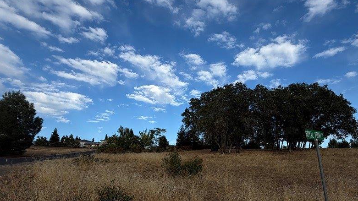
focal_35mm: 20
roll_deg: +2.1
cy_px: 127
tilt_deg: +10.7
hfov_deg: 86.3
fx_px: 190
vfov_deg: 55.1
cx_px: 200
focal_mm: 2.22
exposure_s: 1/770
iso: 25
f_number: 2.2
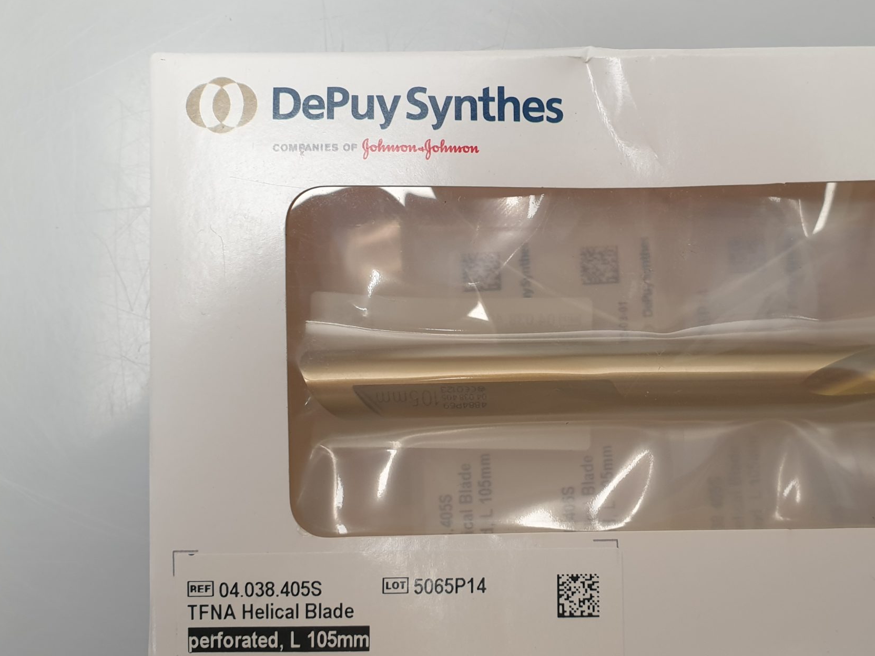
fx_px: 1011
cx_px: 574
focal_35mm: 40
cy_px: 303
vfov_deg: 35.9
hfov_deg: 46.2
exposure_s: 1/50
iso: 100
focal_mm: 4.3
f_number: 2.4
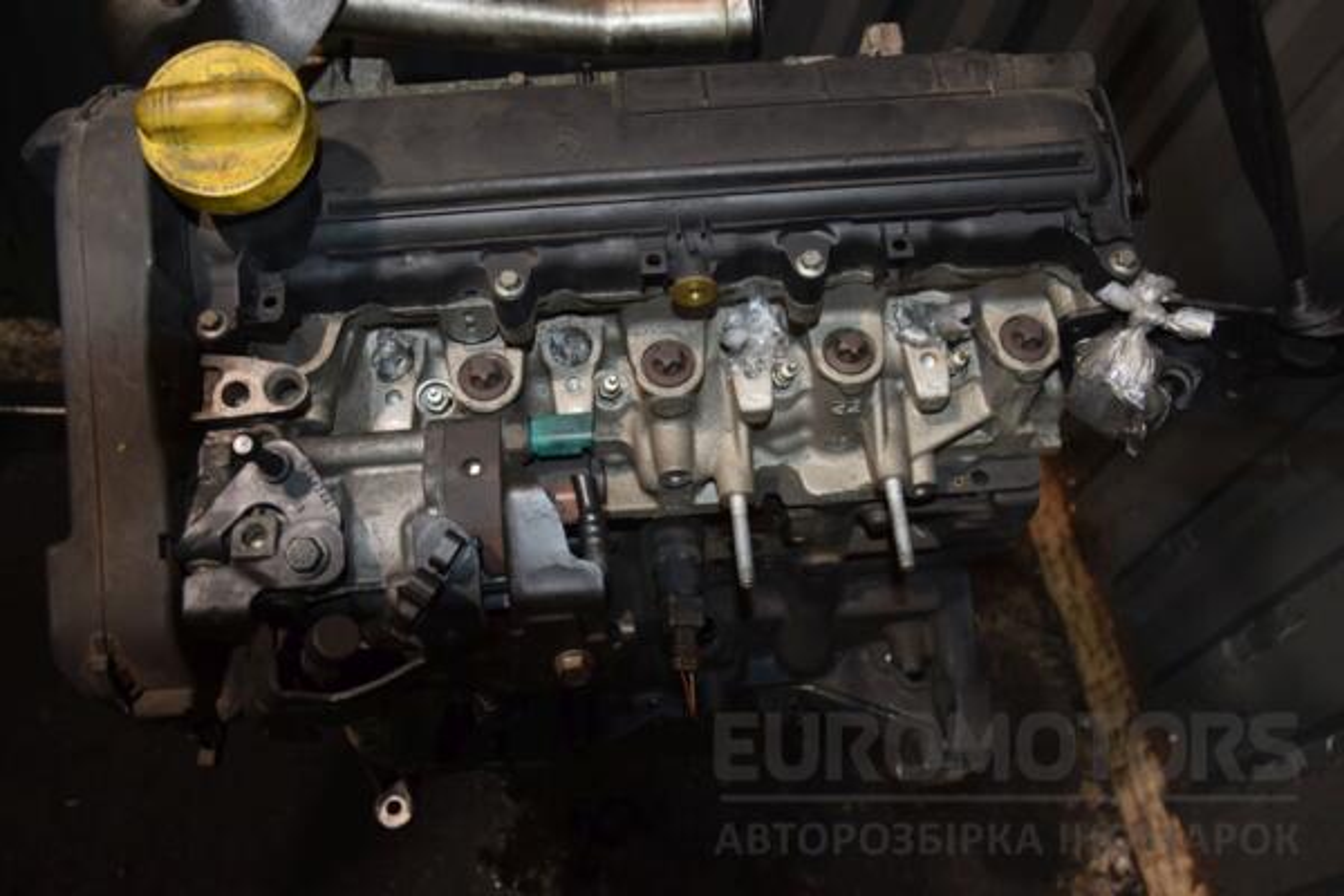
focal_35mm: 33
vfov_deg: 40.0
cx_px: 672
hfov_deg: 57.2
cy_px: 448
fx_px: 1232
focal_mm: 22
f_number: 5
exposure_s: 1/60
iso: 800
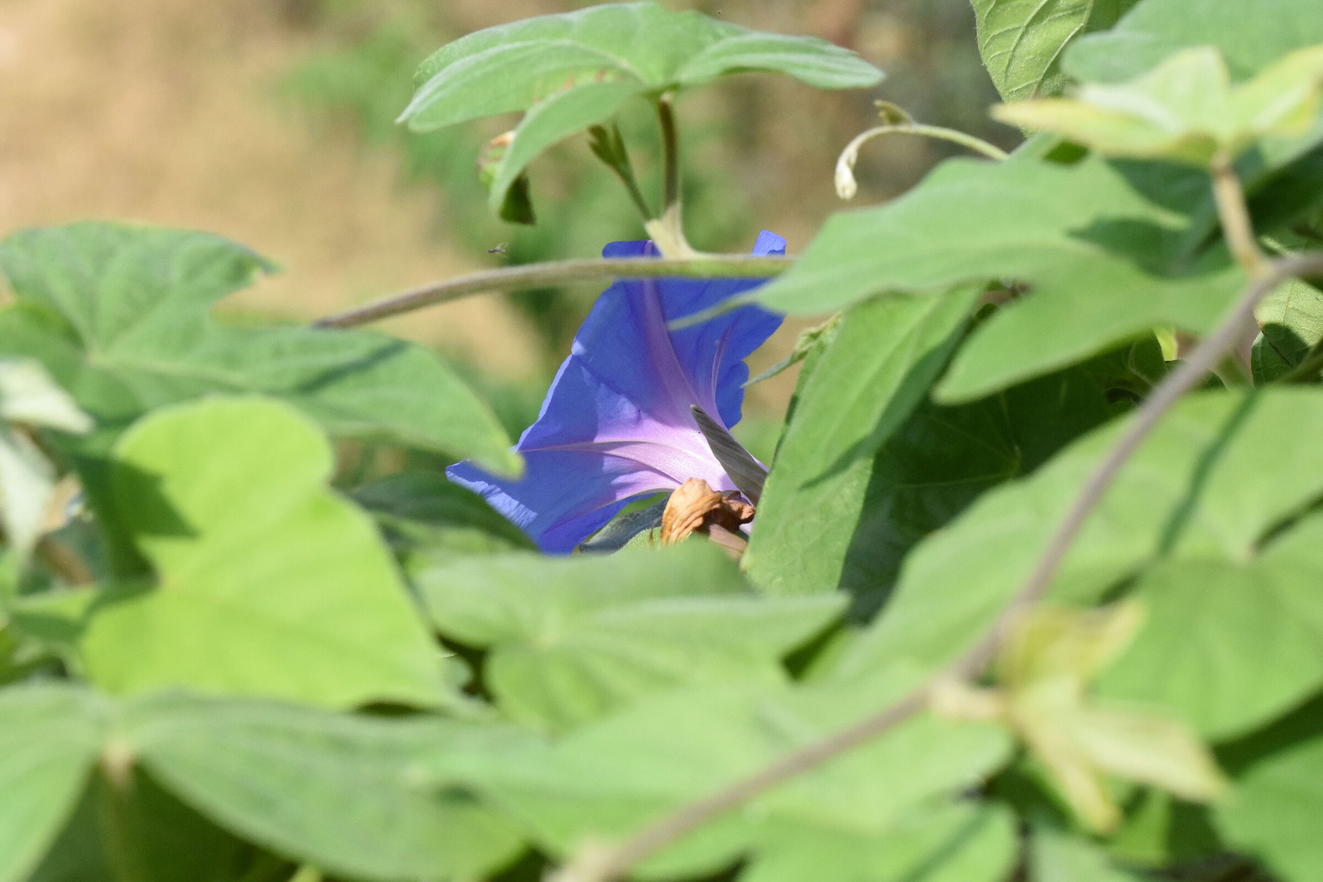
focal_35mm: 128
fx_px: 4685
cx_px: 662
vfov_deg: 10.8
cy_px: 441
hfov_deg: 16.1
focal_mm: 85
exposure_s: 1/8000
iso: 4000
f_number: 8
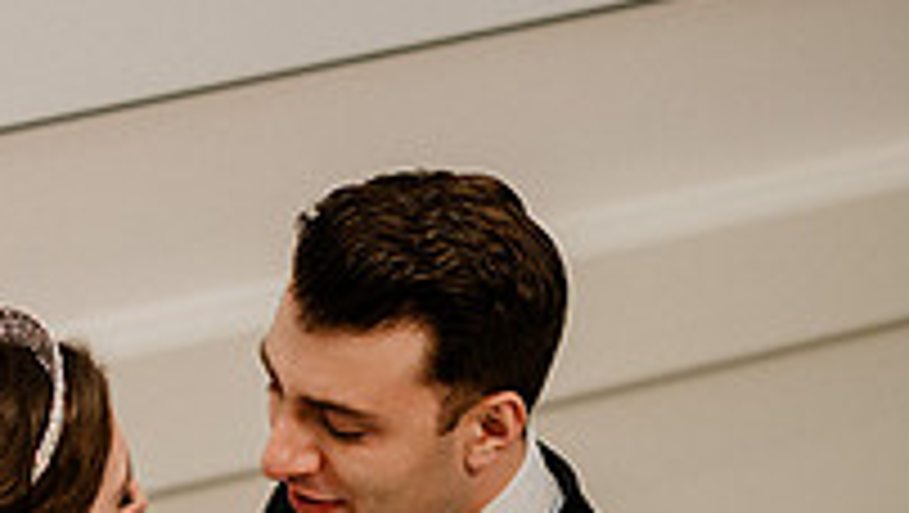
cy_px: 824
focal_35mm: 315
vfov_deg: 3.8
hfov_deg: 6.8
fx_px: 7598
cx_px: -338
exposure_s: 1/400
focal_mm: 105
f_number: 1.8
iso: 800
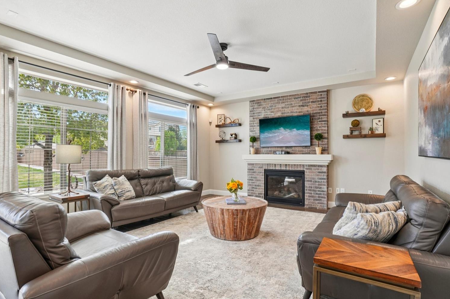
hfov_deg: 96.8
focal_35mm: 16
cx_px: 227
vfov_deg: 73.7
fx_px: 200
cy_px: 157
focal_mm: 10
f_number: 8
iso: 400
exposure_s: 1/40
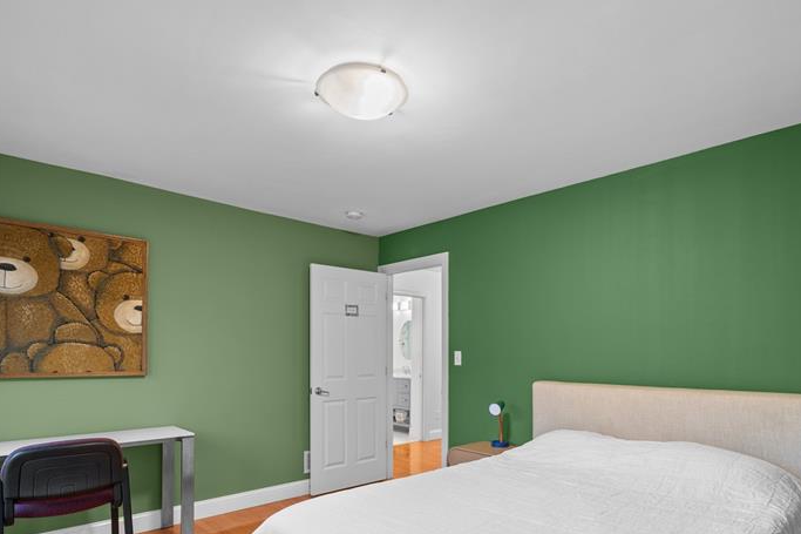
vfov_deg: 58.2
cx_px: 442
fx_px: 467
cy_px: 353
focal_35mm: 21
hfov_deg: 81.0
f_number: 7.1
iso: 400
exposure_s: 1/1.67
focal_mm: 14
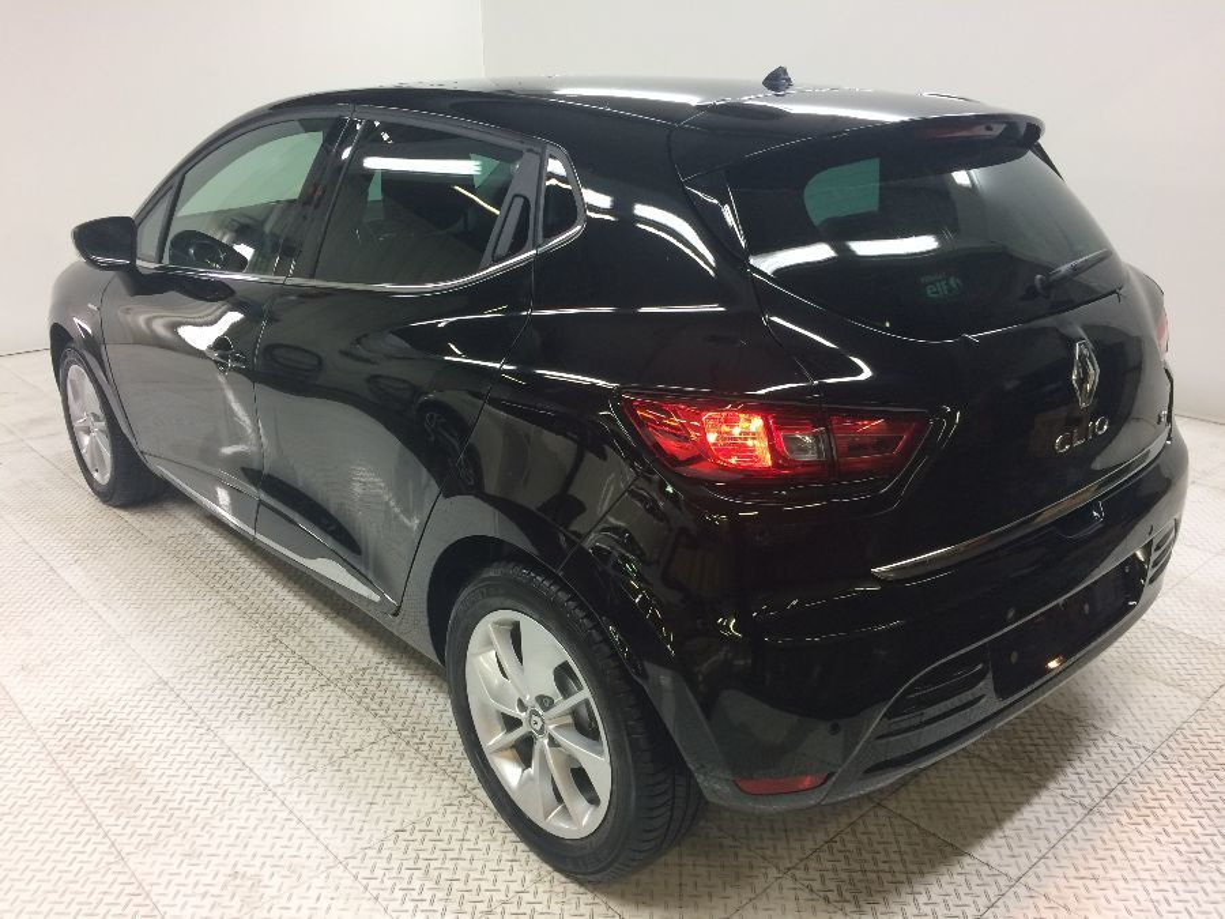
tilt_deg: -20.1
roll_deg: +2.0
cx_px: 612
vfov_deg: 48.2
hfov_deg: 61.7
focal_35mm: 29
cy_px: 460
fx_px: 1026
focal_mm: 4.15
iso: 50
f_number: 2.2
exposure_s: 1/33
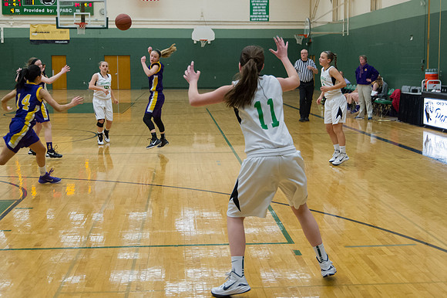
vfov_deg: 25.5
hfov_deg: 37.6
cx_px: 238
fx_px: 657
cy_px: 133
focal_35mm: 53
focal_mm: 45
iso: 8000
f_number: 5.6
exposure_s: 1/400
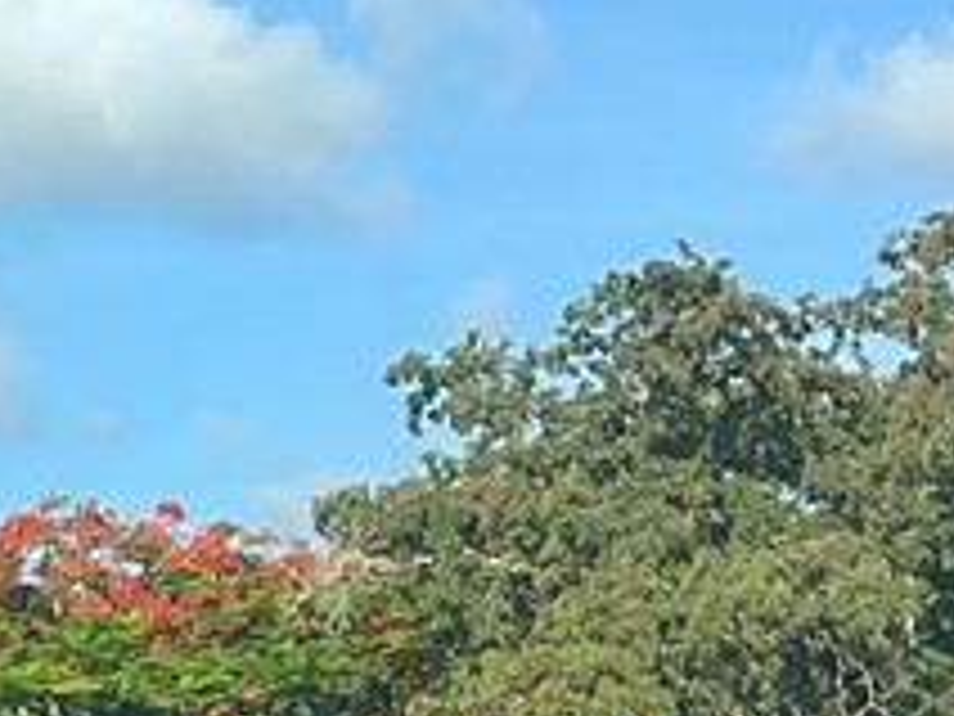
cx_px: 2043
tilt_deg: -15.4
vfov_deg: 6.6
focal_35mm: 196
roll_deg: +4.5
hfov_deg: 9.3
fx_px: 5402
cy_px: 2472
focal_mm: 4.2
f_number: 1.6
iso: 32
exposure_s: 1/703
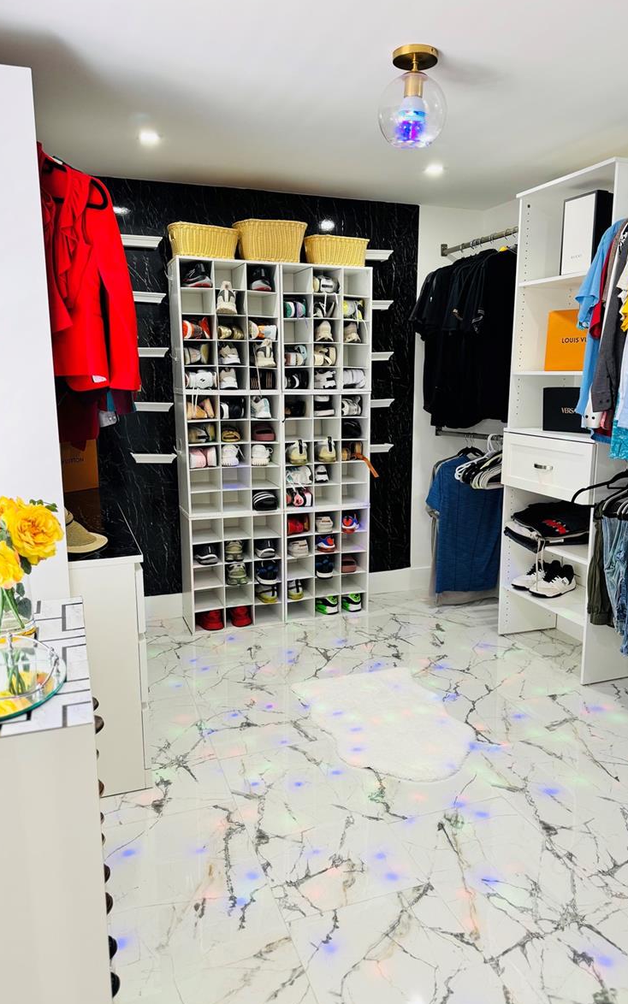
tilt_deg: -10.8
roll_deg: +0.4
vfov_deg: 70.4
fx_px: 712
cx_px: 335
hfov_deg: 47.6
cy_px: 502
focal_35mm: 26
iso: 100
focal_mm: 6.76
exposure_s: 1/60
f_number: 1.78
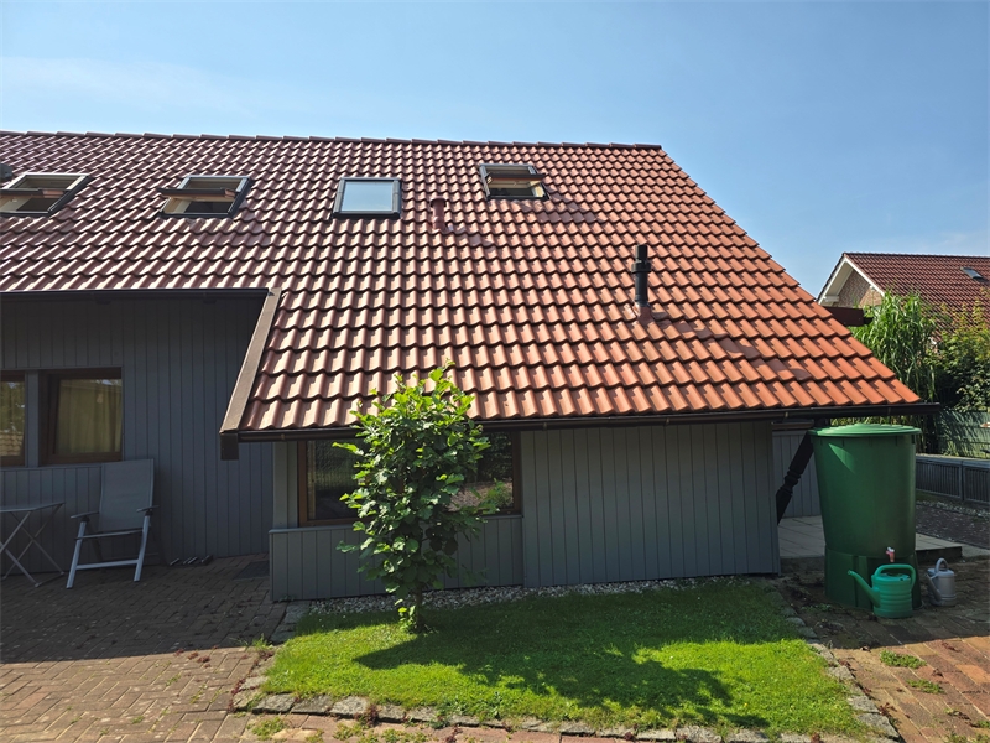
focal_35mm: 23
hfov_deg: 73.9
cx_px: 495
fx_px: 658
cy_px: 372
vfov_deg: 58.9
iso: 12
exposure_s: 1/763
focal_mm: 6.3
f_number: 1.7
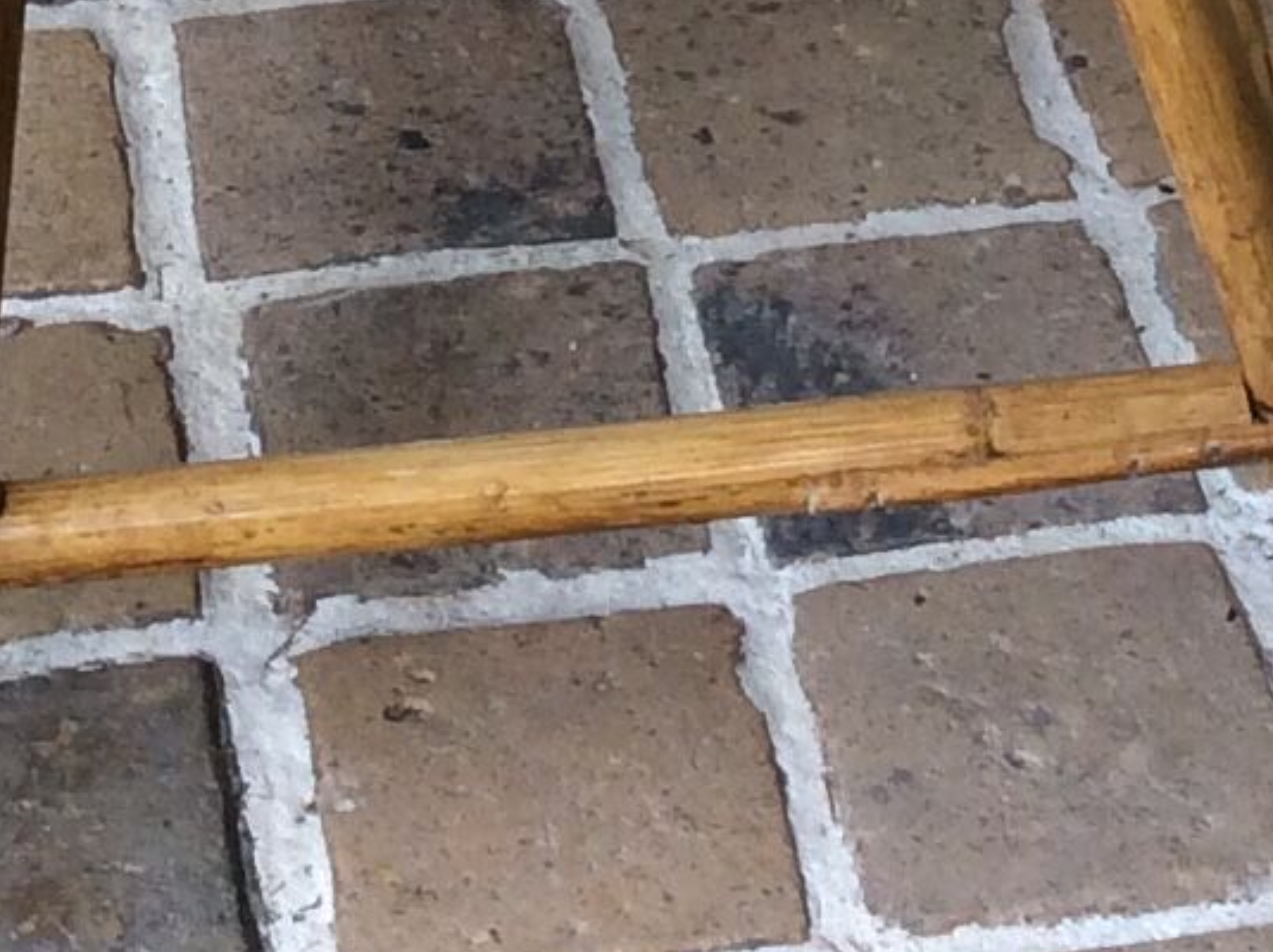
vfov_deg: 8.9
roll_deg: -1.4
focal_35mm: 155
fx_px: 5694
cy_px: -1023
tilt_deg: -27.1
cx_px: 716
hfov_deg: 12.8
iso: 50
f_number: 2.4
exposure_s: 1/100
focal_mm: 3.3
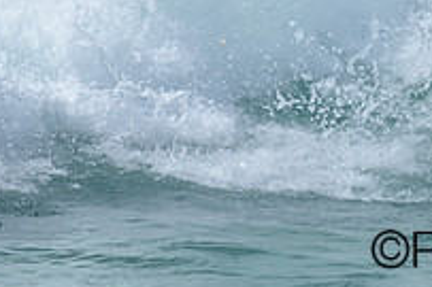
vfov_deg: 0.4
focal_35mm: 3120
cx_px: 574
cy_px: -181
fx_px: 37409
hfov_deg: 0.7
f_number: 6.3
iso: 140
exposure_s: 1/2000
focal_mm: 800
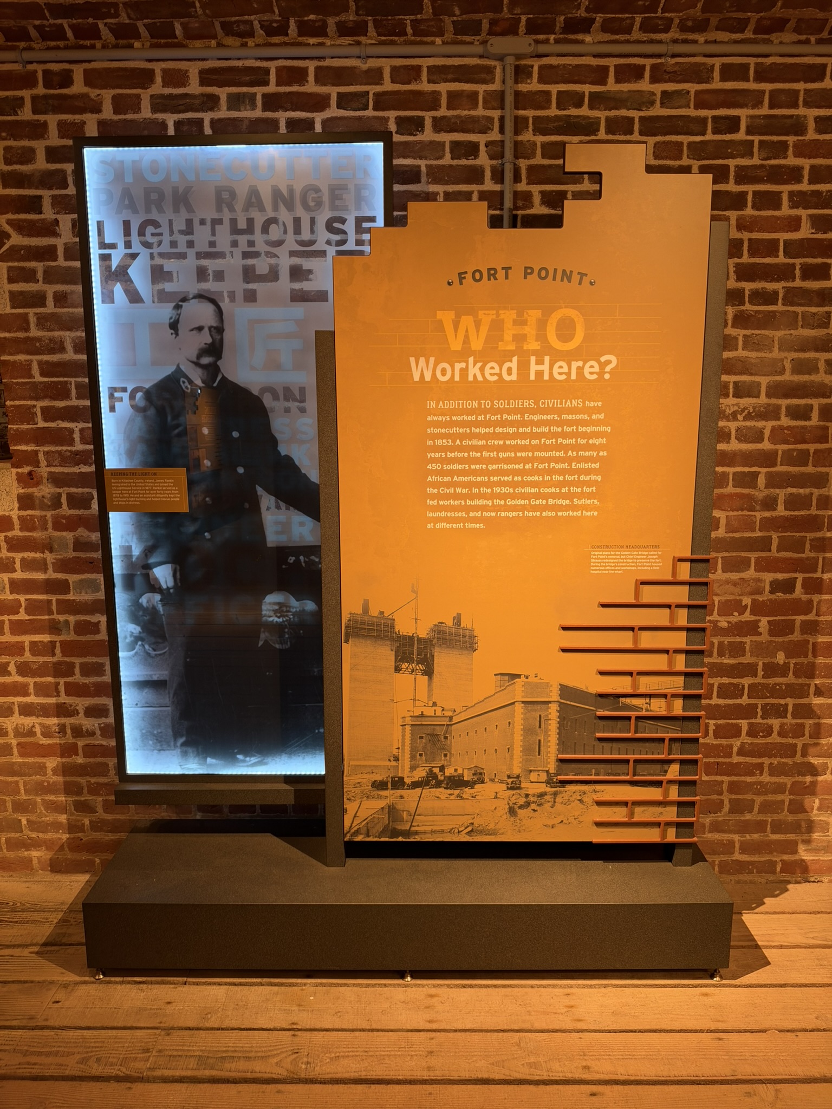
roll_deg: -0.1
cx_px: 416
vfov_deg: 71.6
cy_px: 554
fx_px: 769
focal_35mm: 24
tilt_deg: -10.3
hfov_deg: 56.8
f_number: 1.48
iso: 250
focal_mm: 6.93
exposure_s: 1/64
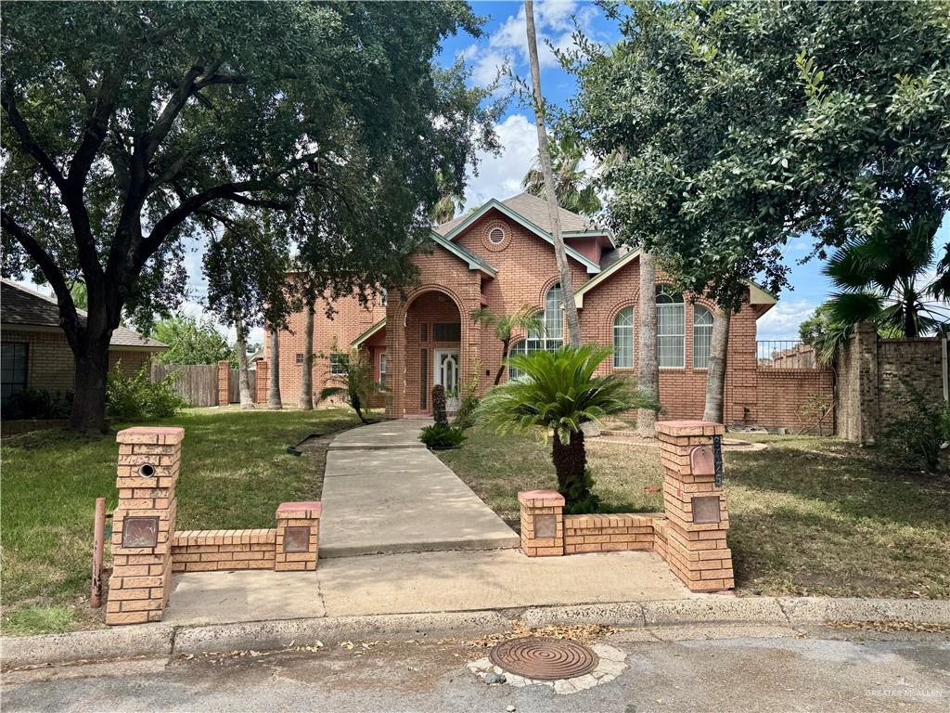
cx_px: 475
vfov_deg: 56.8
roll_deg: -1.4
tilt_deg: +1.1
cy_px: 356
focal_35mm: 24
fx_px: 659
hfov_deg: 71.6
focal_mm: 6.76
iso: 80
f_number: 1.78
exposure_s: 1/2174
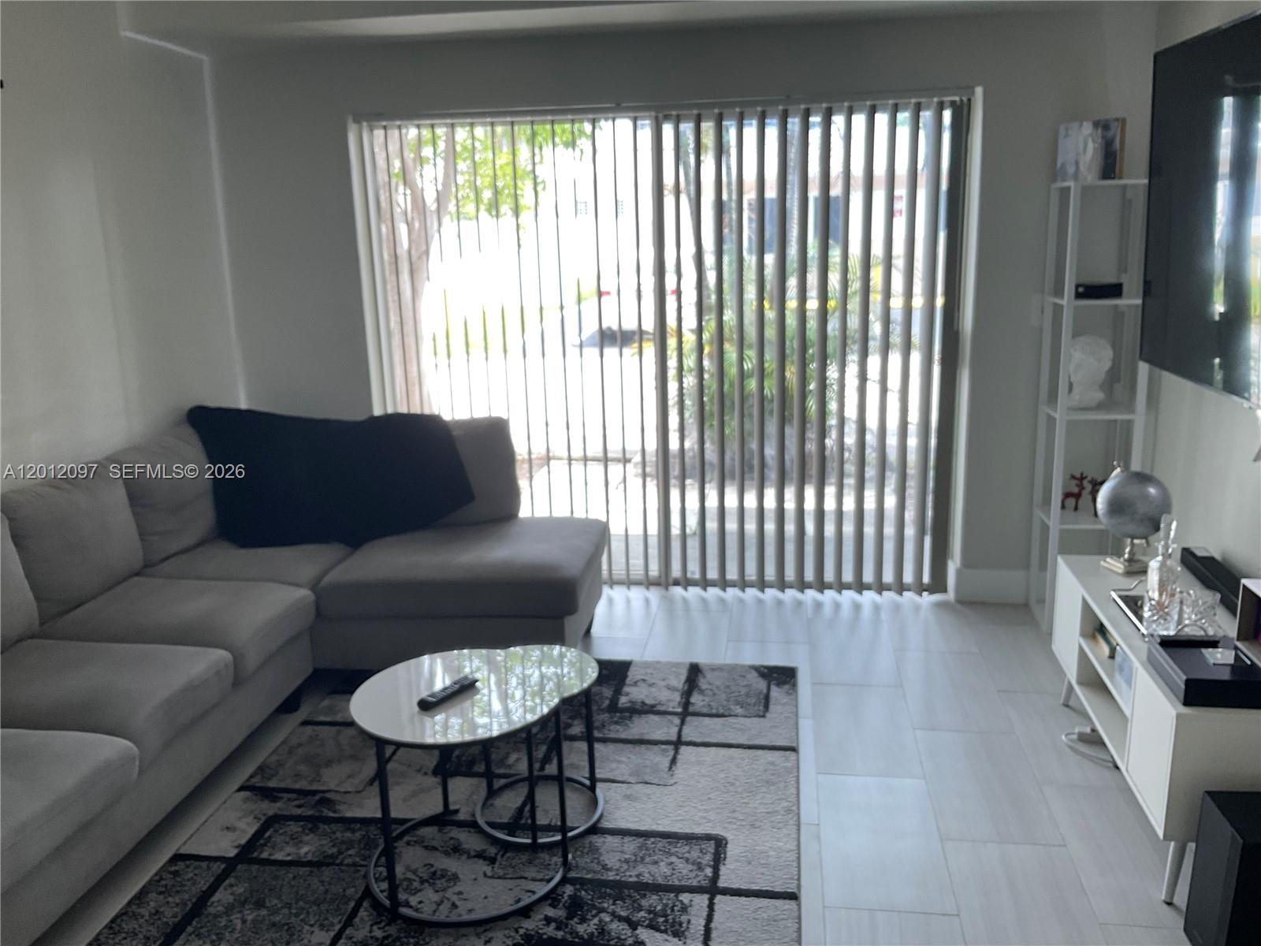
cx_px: 630
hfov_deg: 61.7
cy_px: 473
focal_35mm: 29
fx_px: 1056
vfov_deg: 48.2
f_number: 1.8
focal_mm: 3
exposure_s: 1/60
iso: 32
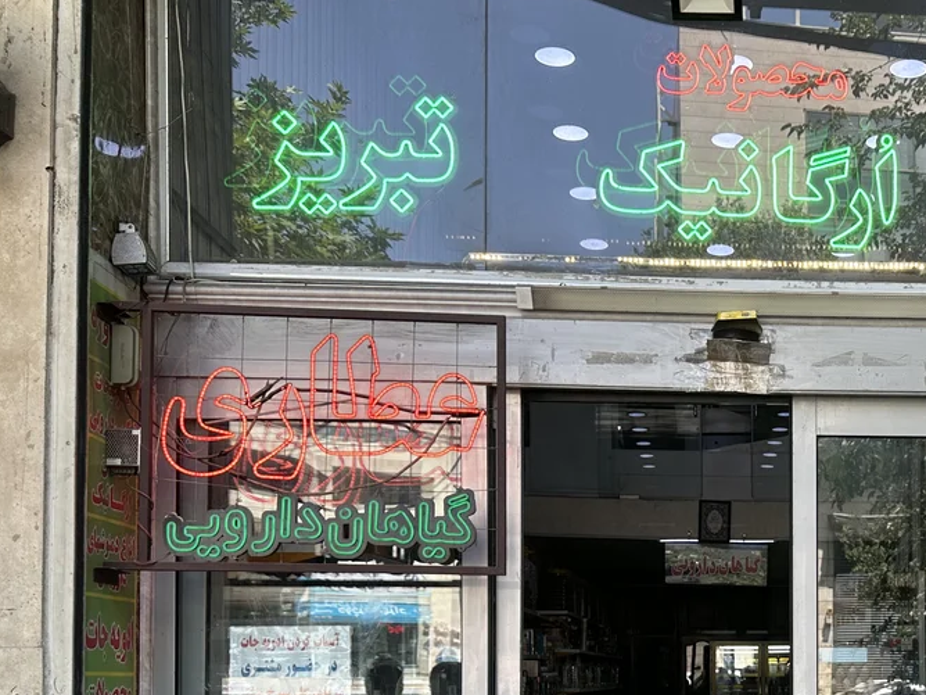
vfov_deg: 30.0
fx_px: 1231
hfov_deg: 38.7
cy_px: 644
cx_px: 812
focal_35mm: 46
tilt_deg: +1.7
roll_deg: +0.2
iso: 80
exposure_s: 1/349
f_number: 1.78
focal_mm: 6.86
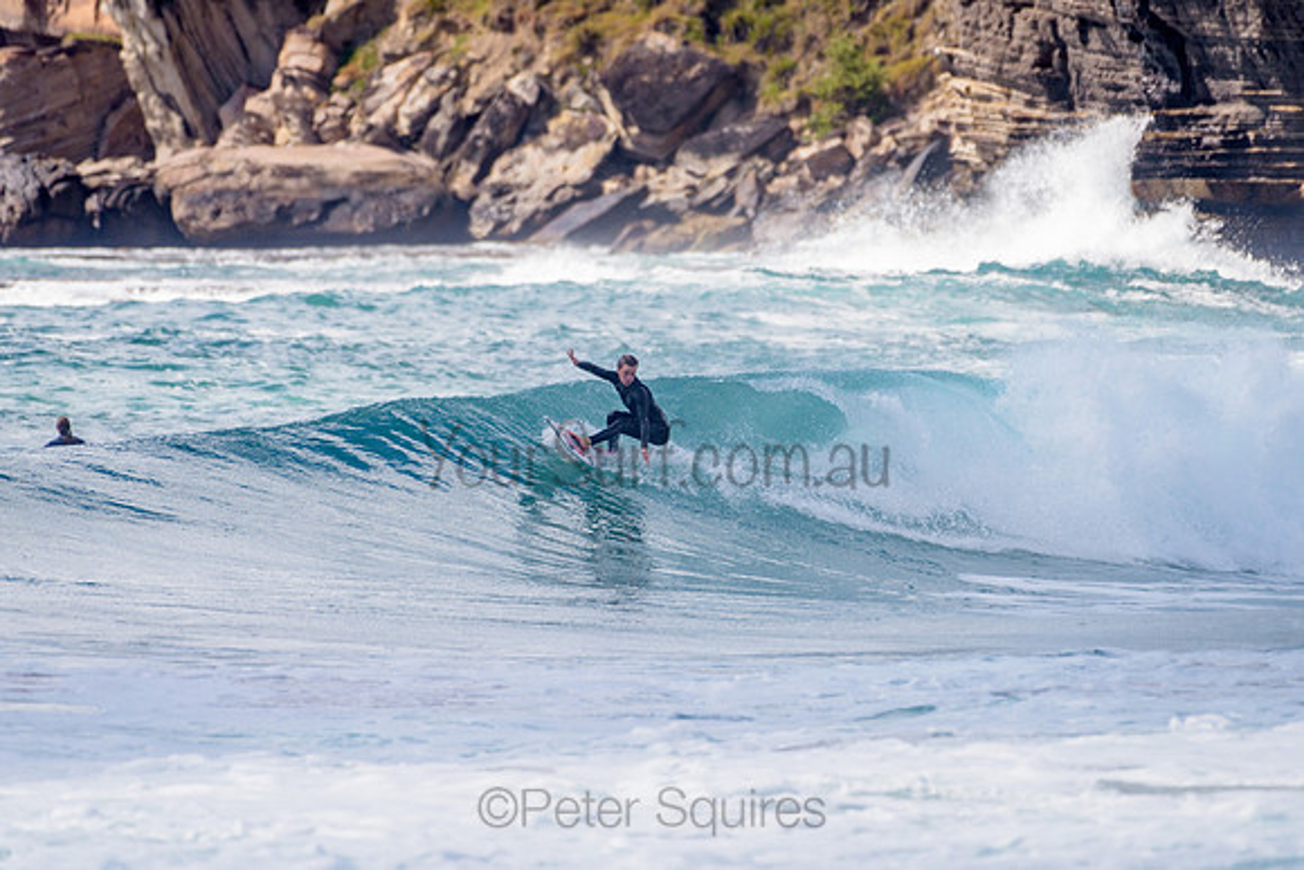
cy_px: 370
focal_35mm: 613
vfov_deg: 2.2
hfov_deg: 3.4
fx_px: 22212
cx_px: 659
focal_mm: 500
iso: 180
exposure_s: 1/2000
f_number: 5.6
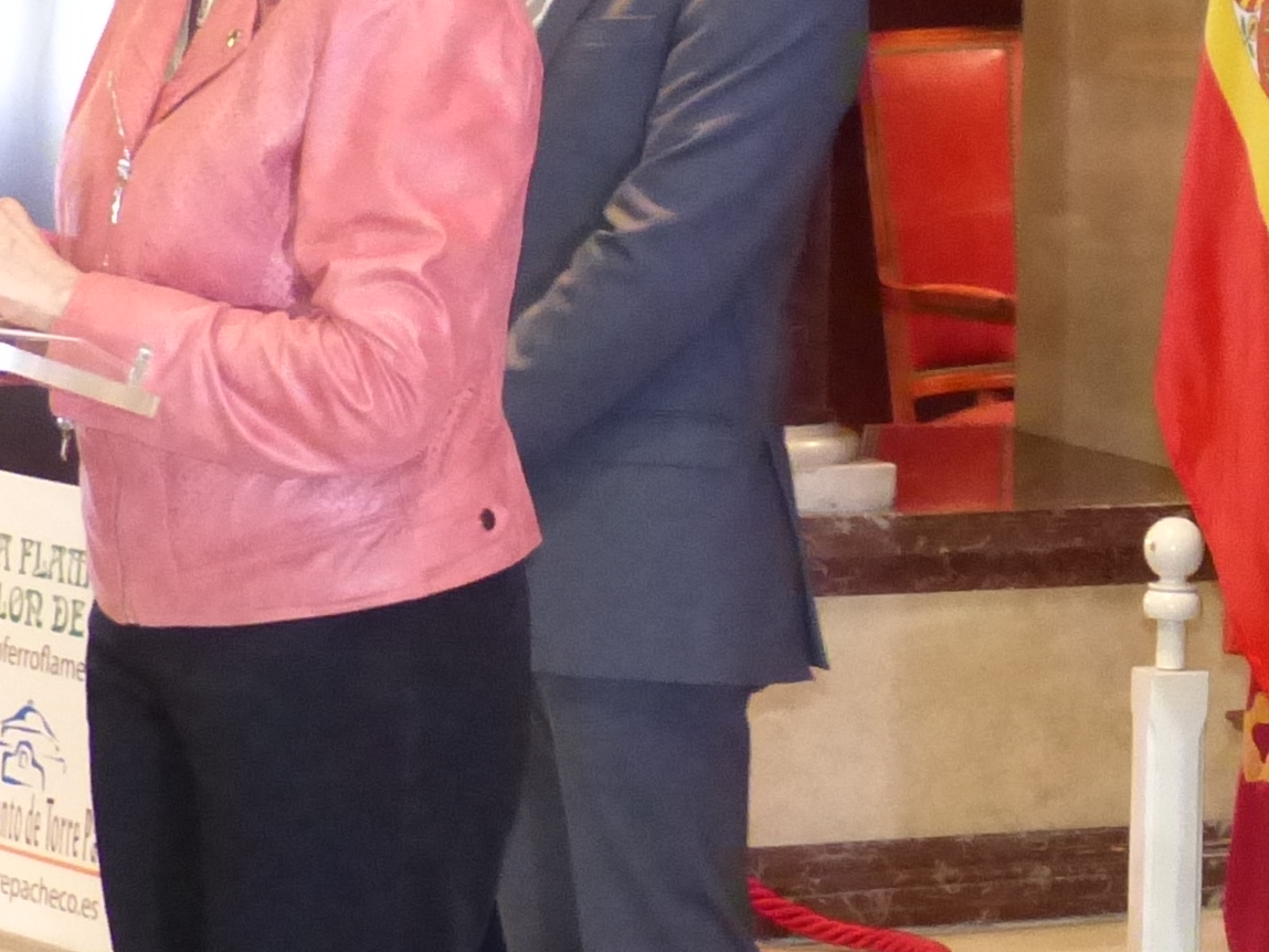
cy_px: -197
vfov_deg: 7.6
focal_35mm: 195
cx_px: 1559
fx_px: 7149
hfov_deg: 10.0
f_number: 2.8
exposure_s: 1/20
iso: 800
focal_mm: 10.1
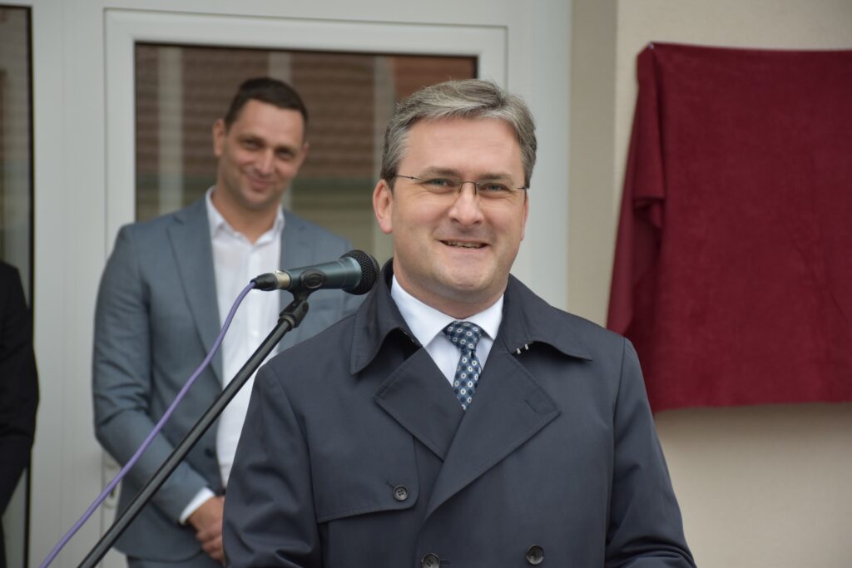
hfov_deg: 16.1
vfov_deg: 10.8
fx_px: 3018
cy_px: 284
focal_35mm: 128
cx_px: 426
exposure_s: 1/80
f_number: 5.3
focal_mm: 85
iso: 400
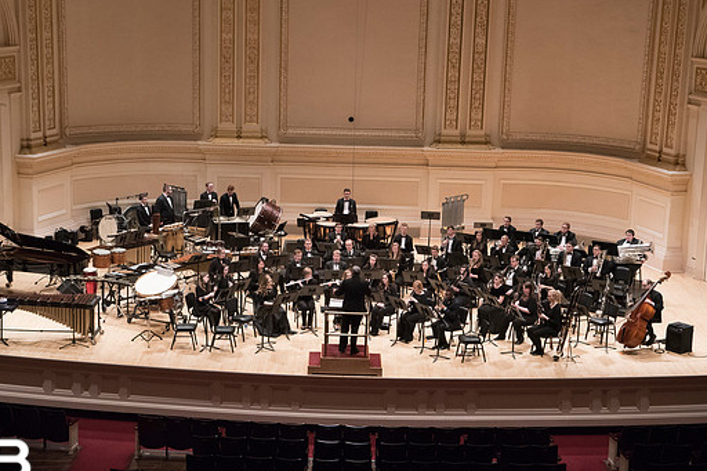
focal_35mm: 68
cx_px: 325
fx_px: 1335
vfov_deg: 20.0
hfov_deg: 29.7
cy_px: 237
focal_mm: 60
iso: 6400
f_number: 5.6
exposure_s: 1/160
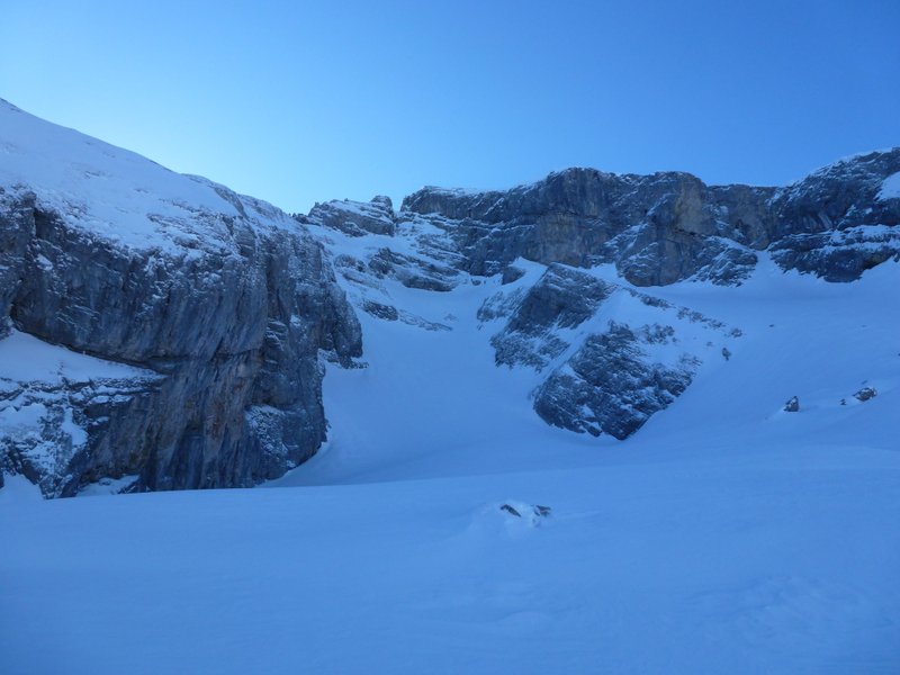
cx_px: 450
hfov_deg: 71.6
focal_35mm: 24
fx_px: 624
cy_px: 338
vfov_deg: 56.8
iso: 100
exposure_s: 1/640
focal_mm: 4.3
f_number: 4
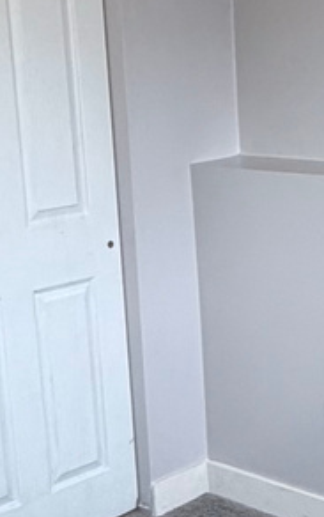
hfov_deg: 16.5
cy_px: 296
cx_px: 297
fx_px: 1100
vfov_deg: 26.4
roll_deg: +1.6
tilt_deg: -13.3
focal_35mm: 78
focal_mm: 2.22
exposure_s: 1/120
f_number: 2.2
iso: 250
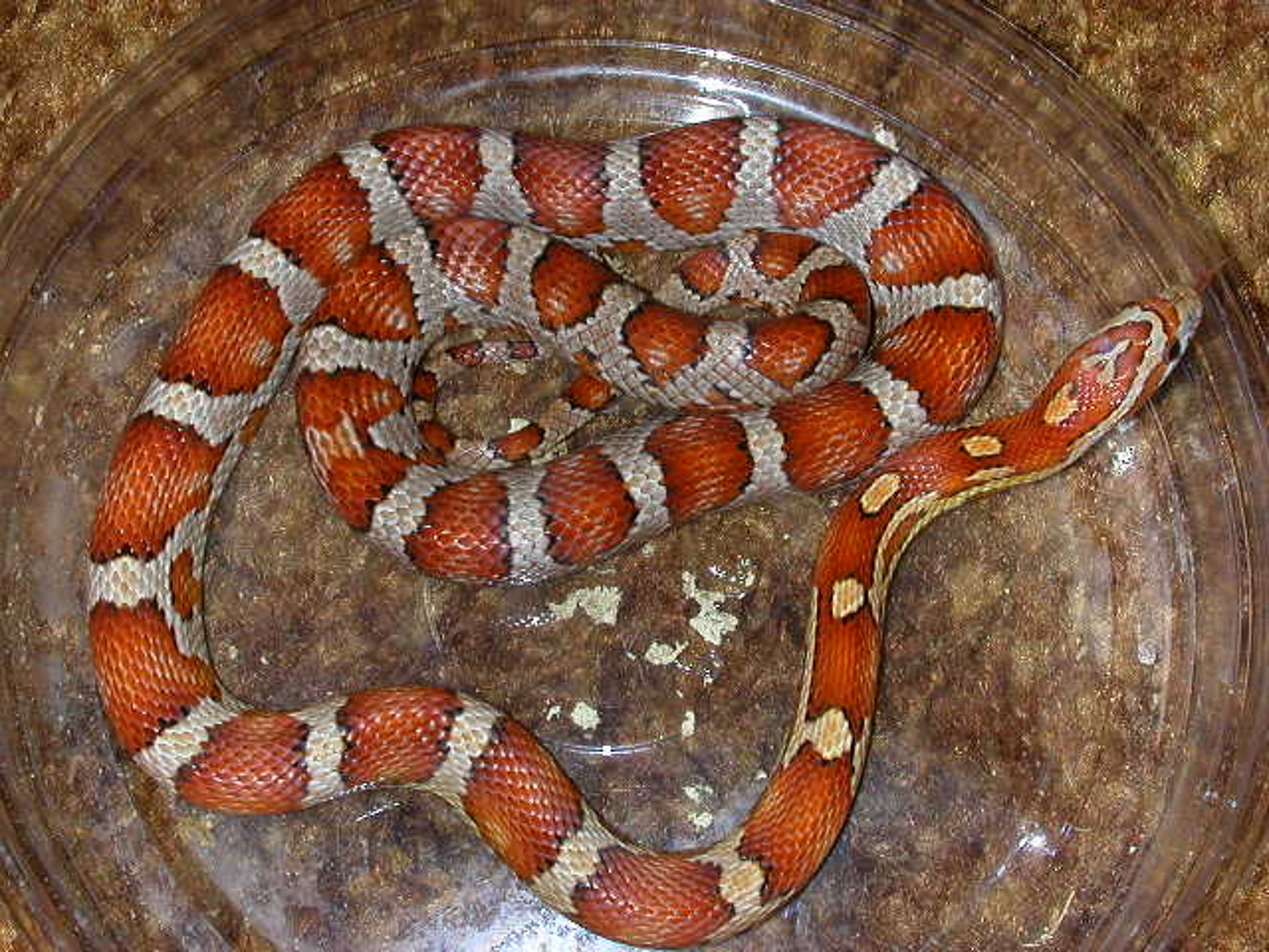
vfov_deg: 22.9
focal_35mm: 64
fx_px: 2346
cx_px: 634
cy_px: 476
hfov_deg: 30.3
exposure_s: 1/59.9
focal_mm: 9.7
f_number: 5.9
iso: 100
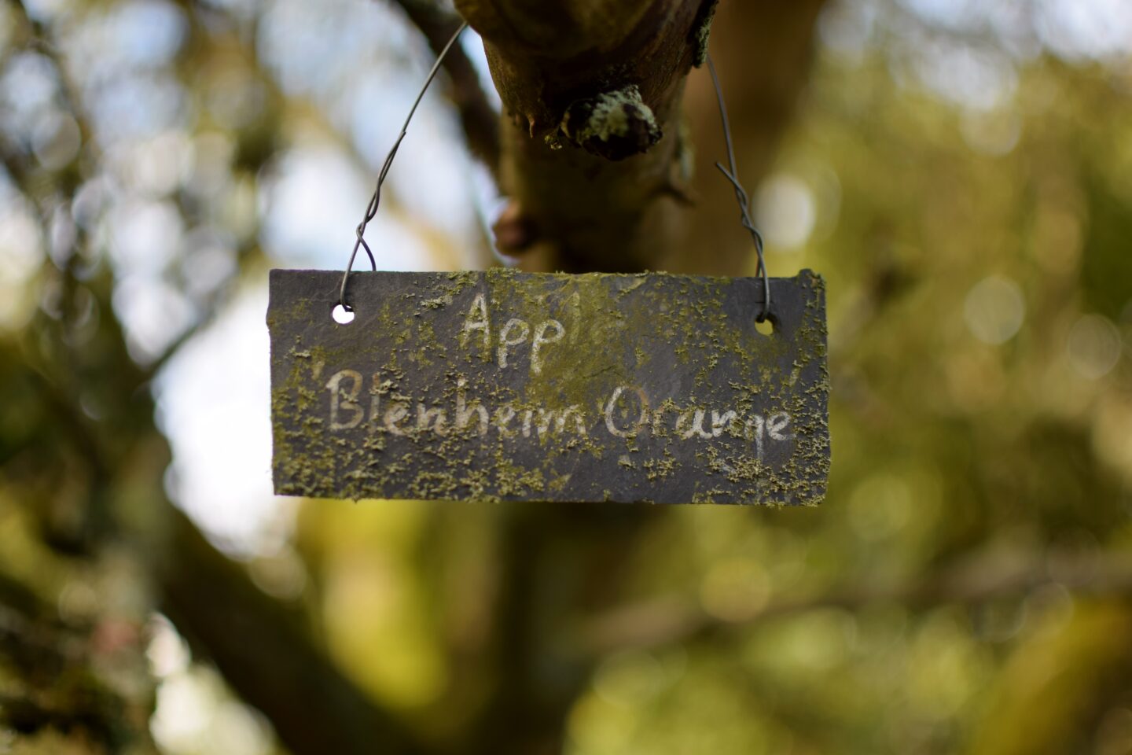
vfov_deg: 25.8
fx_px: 1651
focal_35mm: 52
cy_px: 378
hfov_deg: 37.9
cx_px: 566
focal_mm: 35
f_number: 1.8
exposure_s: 1/500
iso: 100
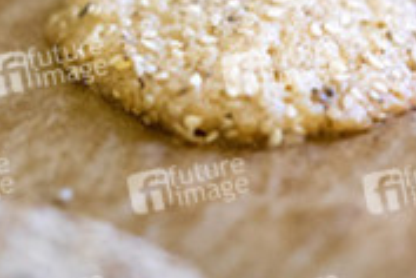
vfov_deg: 10.1
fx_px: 1560
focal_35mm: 135
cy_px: 9
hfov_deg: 15.2
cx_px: 219
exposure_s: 1/40
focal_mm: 35
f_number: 2
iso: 2000
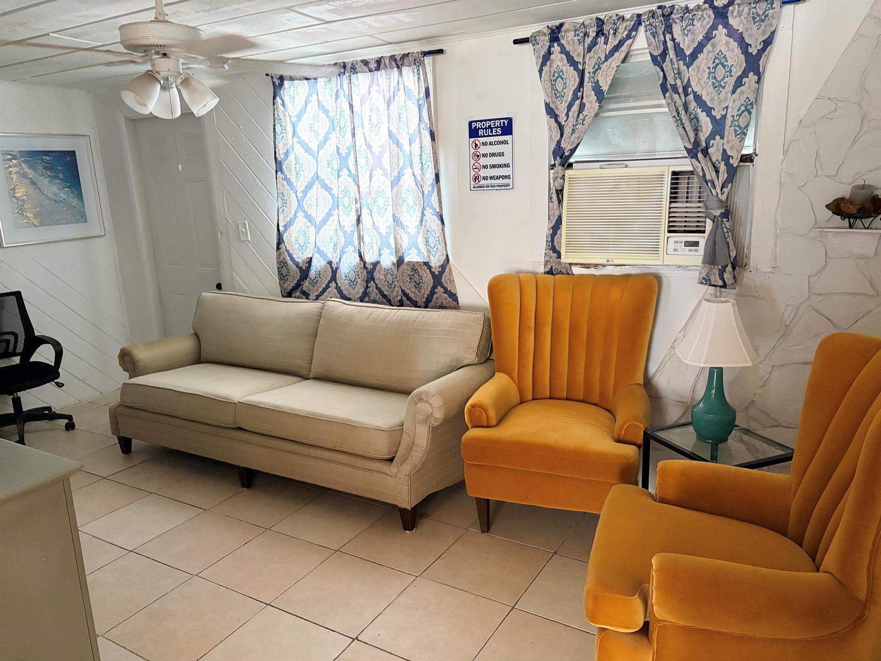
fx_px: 662
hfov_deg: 67.3
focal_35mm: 26
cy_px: 330
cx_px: 440
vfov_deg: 53.1
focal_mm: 5.96
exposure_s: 1/60
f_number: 1.6
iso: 400
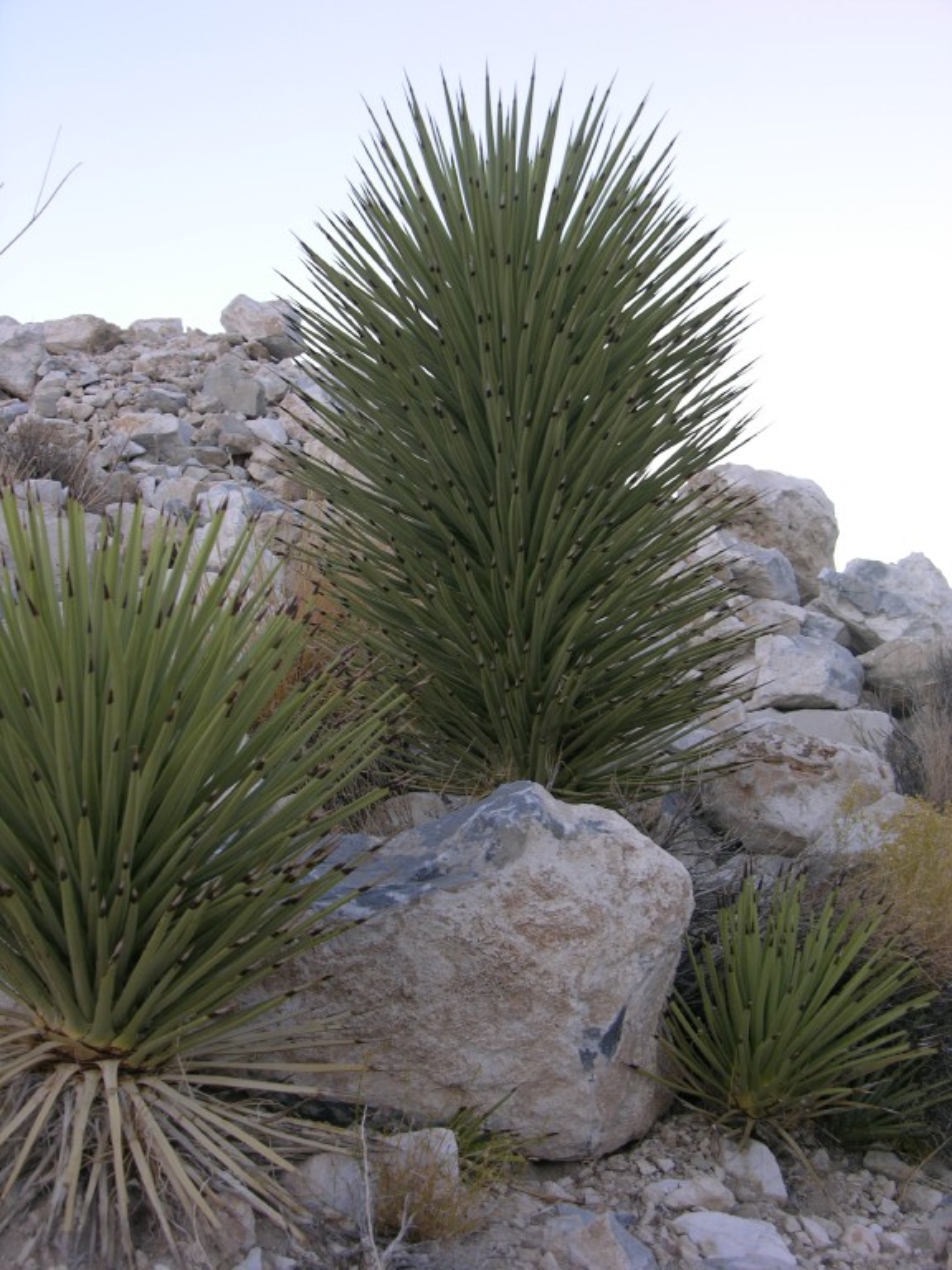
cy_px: 635
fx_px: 1833
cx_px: 476
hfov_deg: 29.1
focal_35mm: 50
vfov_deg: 38.2
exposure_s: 1/58.6
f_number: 3.8
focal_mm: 12.7
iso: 50
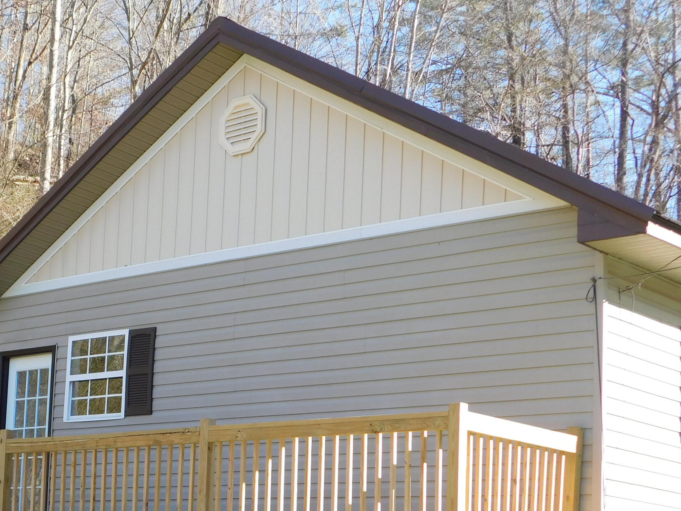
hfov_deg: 26.4
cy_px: 448
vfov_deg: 20.1
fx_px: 1416
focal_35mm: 72
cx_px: 107
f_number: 3.6
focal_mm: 7.1
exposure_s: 1/250
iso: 125
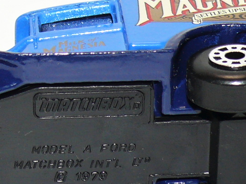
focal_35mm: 257
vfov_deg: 5.8
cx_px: 77
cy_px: 102
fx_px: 1826
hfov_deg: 7.7
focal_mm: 12.2
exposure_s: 1/30
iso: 100
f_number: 4
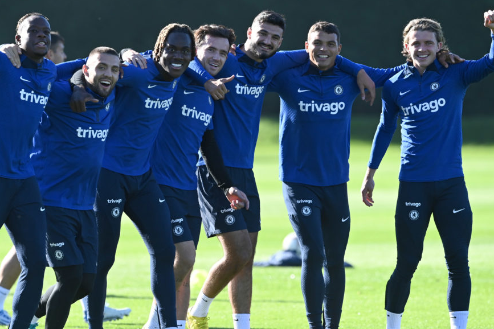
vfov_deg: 2.6
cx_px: 194
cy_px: 172
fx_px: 7217
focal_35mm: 526
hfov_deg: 3.9
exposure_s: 1/1250
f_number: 4.5
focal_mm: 400
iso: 500
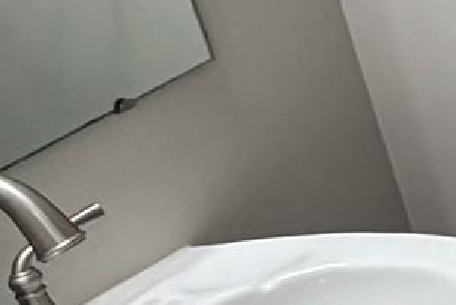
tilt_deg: -18.1
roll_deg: +6.7
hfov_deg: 14.6
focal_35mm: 98
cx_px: 1058
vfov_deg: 13.6
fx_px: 1242
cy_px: -59
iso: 200
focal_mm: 2.22
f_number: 2.2
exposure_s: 1/120
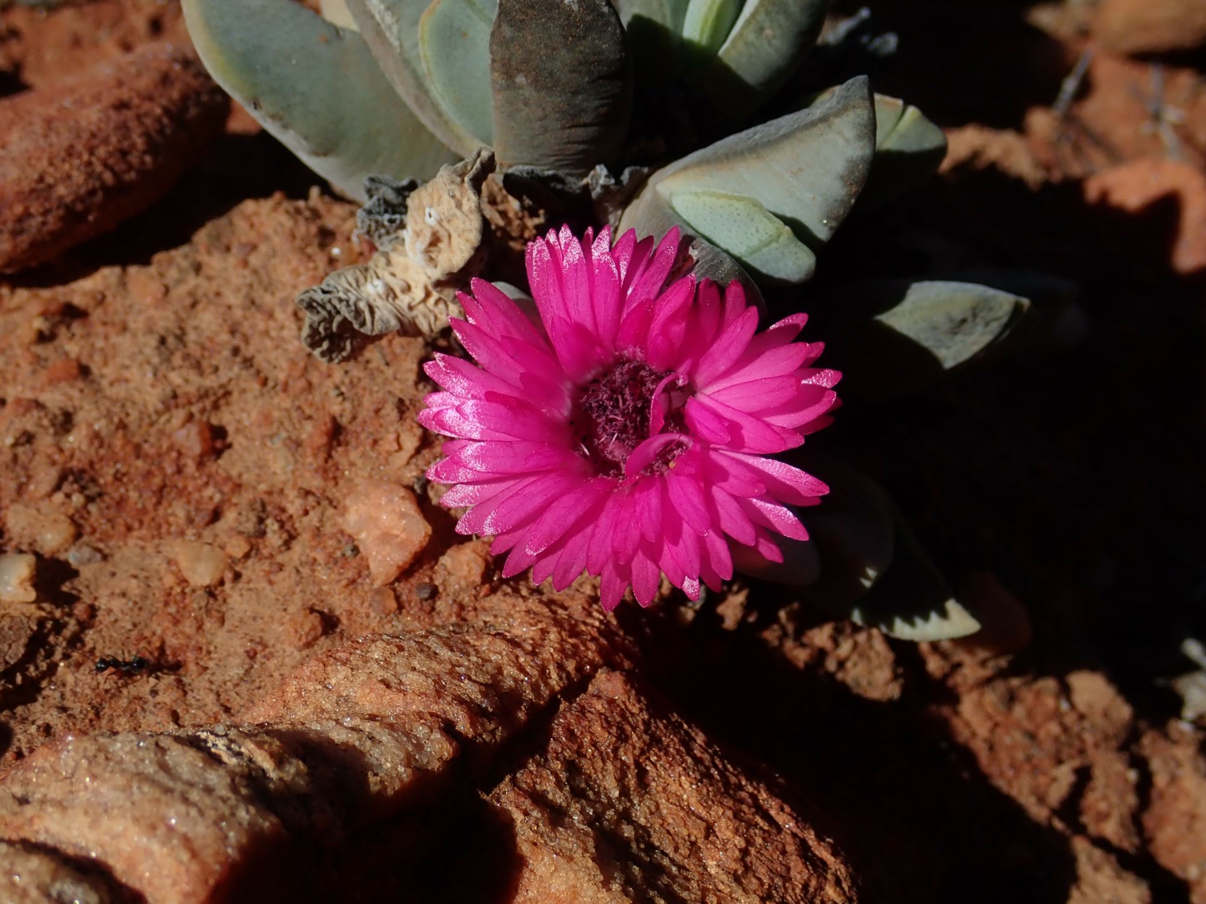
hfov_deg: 38.9
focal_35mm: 49
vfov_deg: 29.7
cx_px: 603
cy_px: 452
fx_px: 1707
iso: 125
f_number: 13
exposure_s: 1/200
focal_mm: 8.99
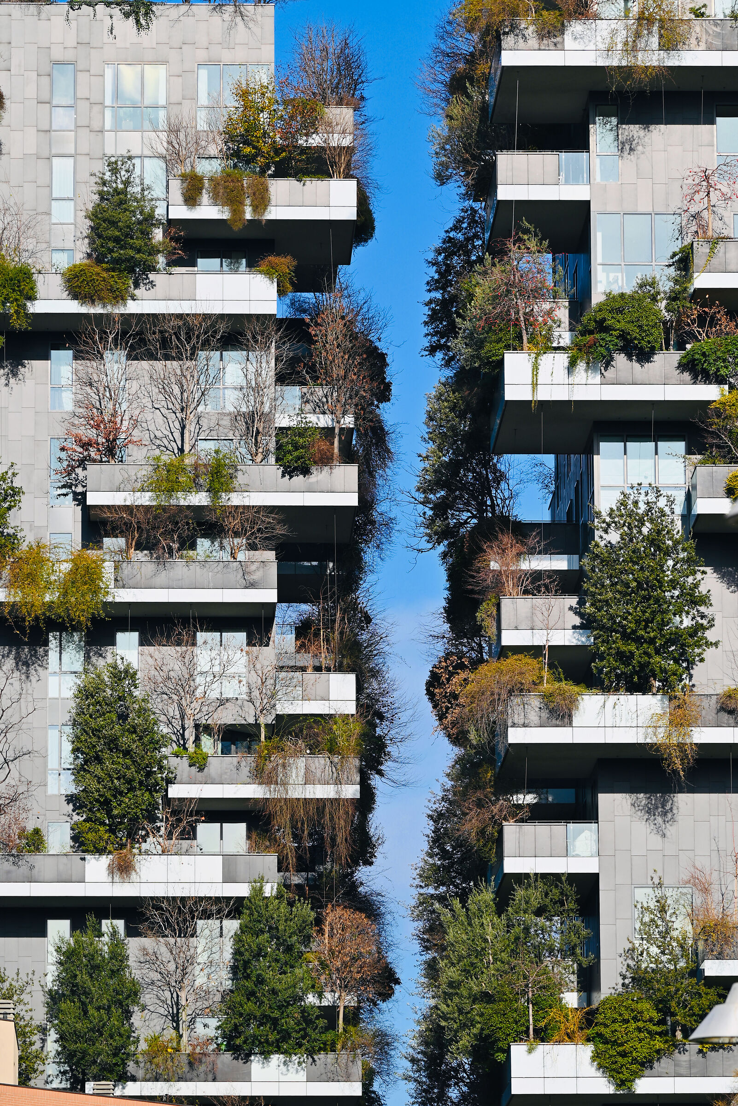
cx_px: 369
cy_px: 553
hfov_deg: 7.6
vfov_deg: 11.4
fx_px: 5530
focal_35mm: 180
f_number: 6.7
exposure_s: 1/500
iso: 100
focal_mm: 180
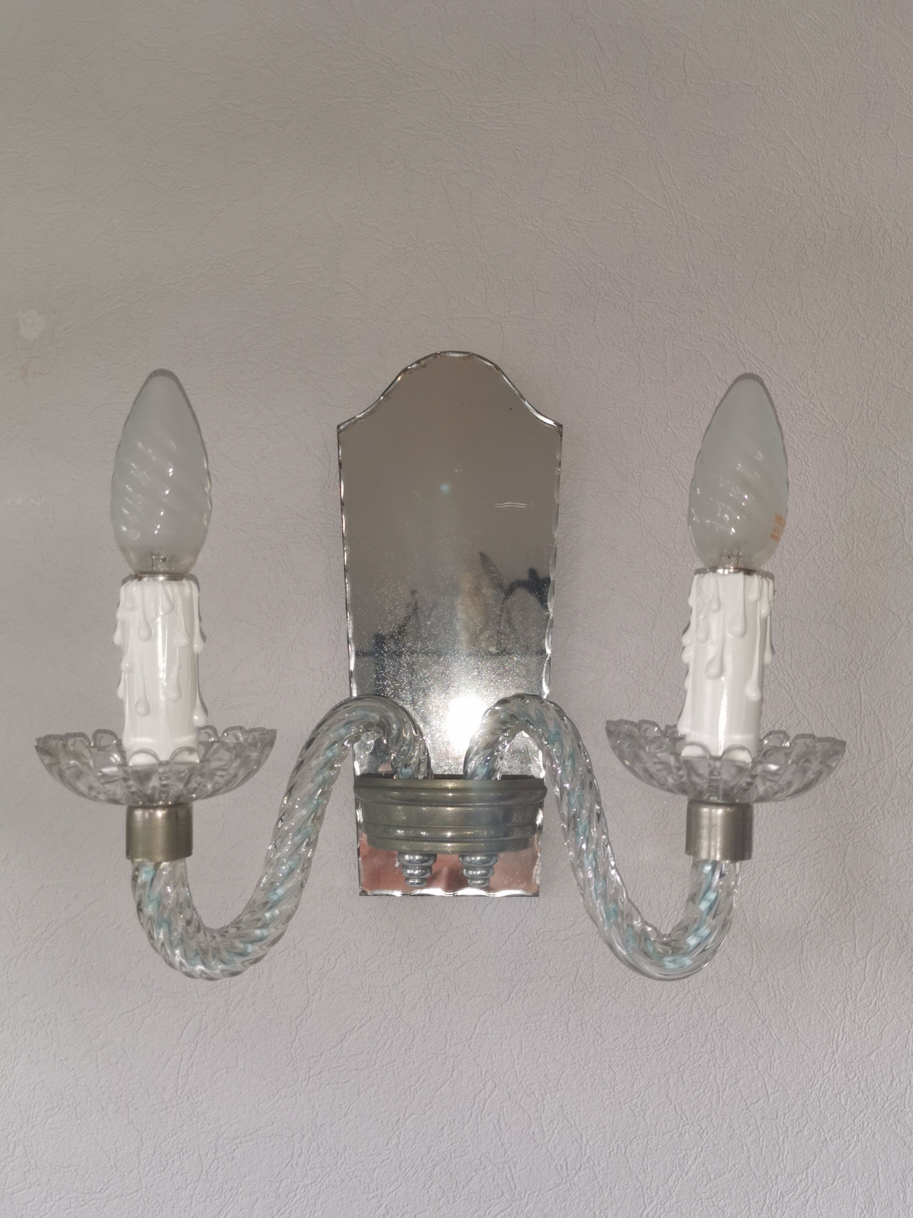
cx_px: 456
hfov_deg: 44.2
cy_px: 609
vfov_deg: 56.8
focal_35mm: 32
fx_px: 1125
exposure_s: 1/100
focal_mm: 5.58
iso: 64
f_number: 1.8
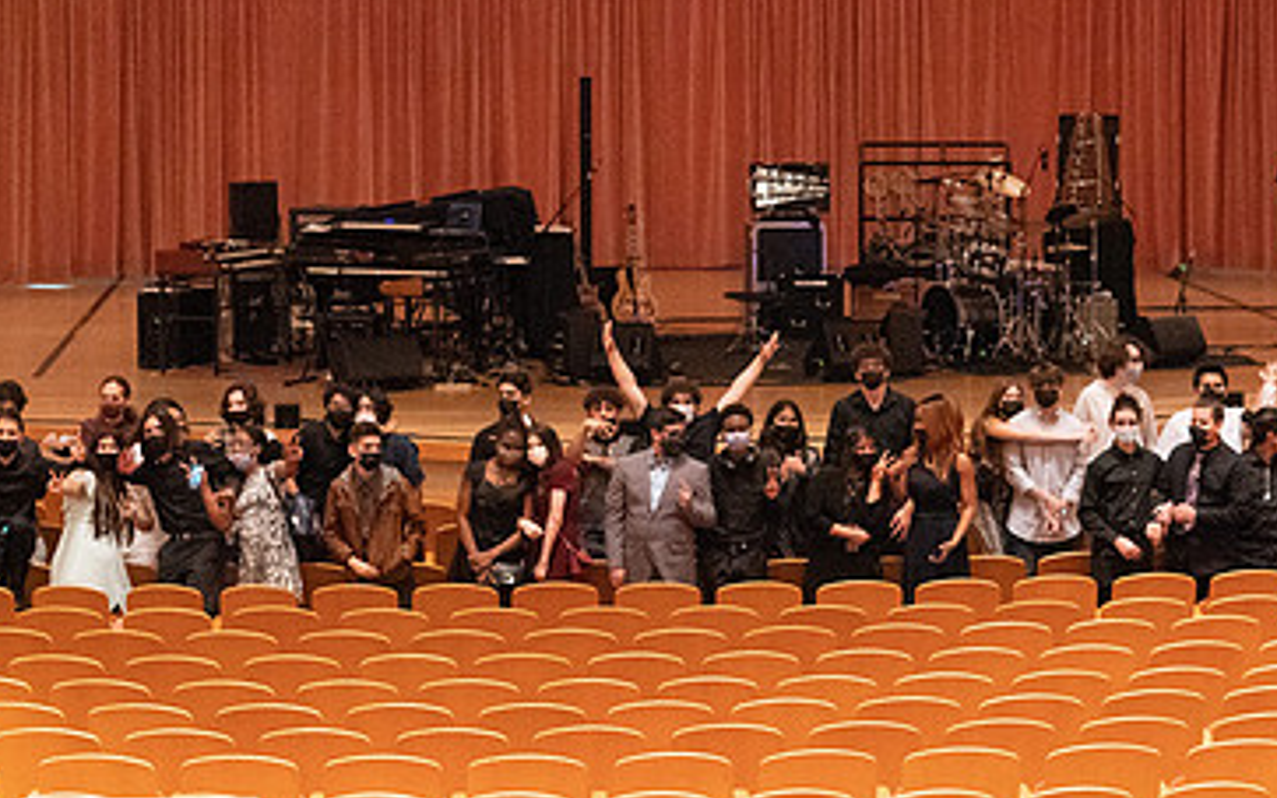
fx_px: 3968
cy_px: 237
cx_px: 883
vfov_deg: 11.5
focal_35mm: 114
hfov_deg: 18.2
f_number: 4.5
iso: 20000
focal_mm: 70
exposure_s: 1/160
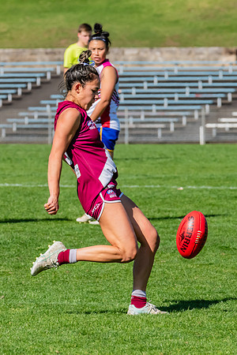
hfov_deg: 2.7
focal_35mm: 500
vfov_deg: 4.1
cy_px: 180
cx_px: 68
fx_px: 4938
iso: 800
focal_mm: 270
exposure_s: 1/1250
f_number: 11
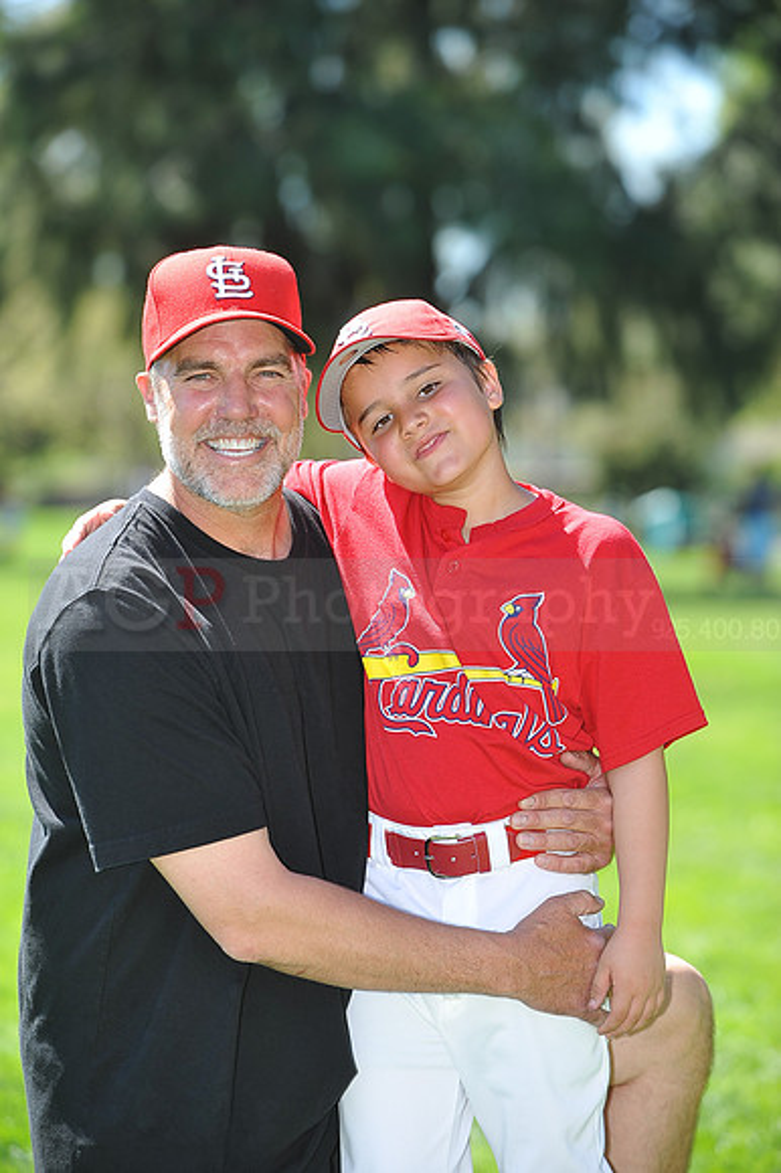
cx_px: 390
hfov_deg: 8.3
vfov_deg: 12.5
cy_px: 586
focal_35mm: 165
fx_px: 5375
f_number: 4.5
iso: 200
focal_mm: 165
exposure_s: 1/400
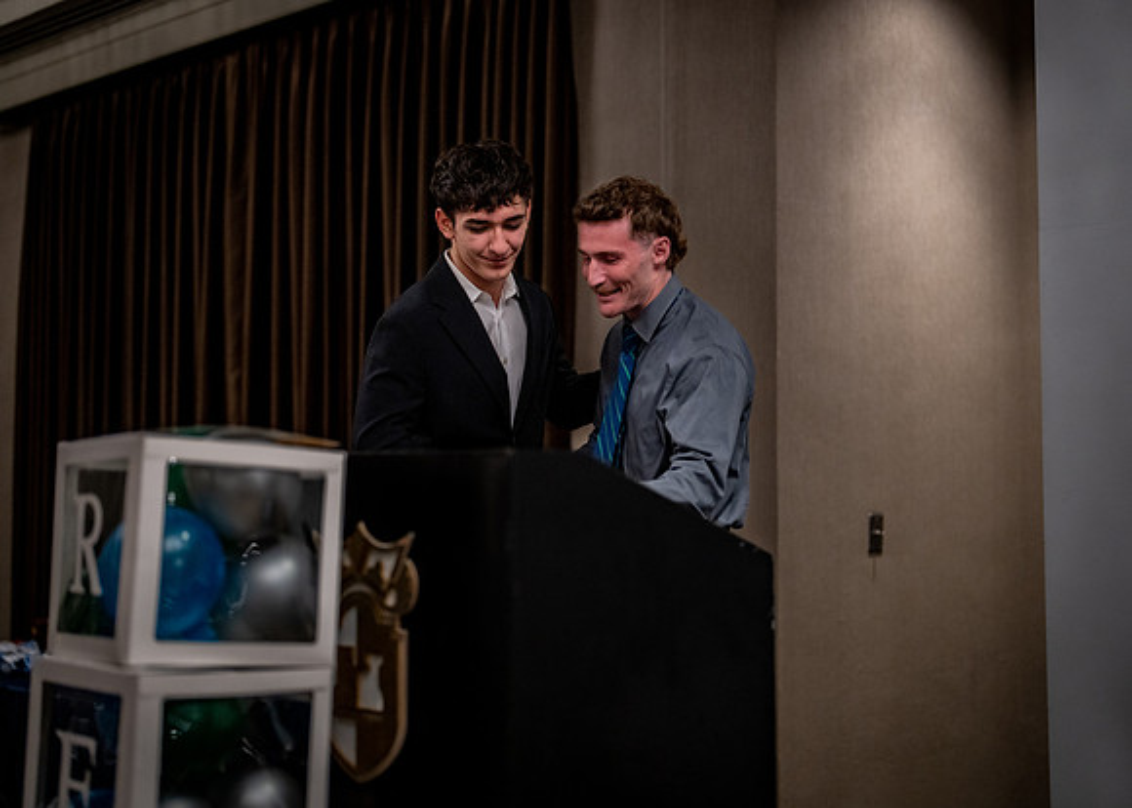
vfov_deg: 26.2
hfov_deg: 36.2
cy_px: 404
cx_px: 566
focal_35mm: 54
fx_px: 1734
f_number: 1.2
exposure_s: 1/400
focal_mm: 50
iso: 1250
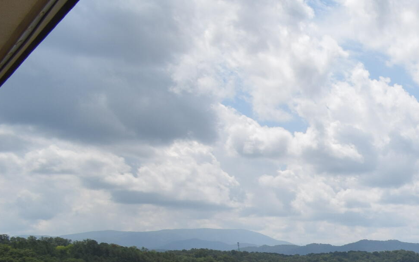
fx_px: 537
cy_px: 347
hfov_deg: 27.9
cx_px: 635
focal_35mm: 47
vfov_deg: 23.9
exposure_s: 1/500
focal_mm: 10
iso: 200
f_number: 11
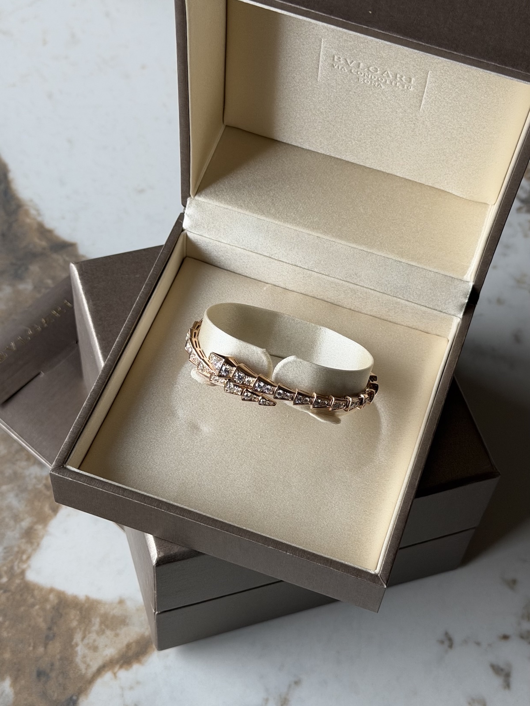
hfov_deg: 30.3
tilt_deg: -58.0
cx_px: 265
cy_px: 353
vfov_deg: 39.7
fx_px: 980
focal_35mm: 48
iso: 100
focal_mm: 6.76
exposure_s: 1/88
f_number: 1.78
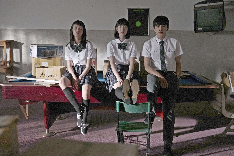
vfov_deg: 31.2
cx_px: 117
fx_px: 279
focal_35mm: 43
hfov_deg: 45.4
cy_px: 78
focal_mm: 43
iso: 3200
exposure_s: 1/125
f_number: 3.5
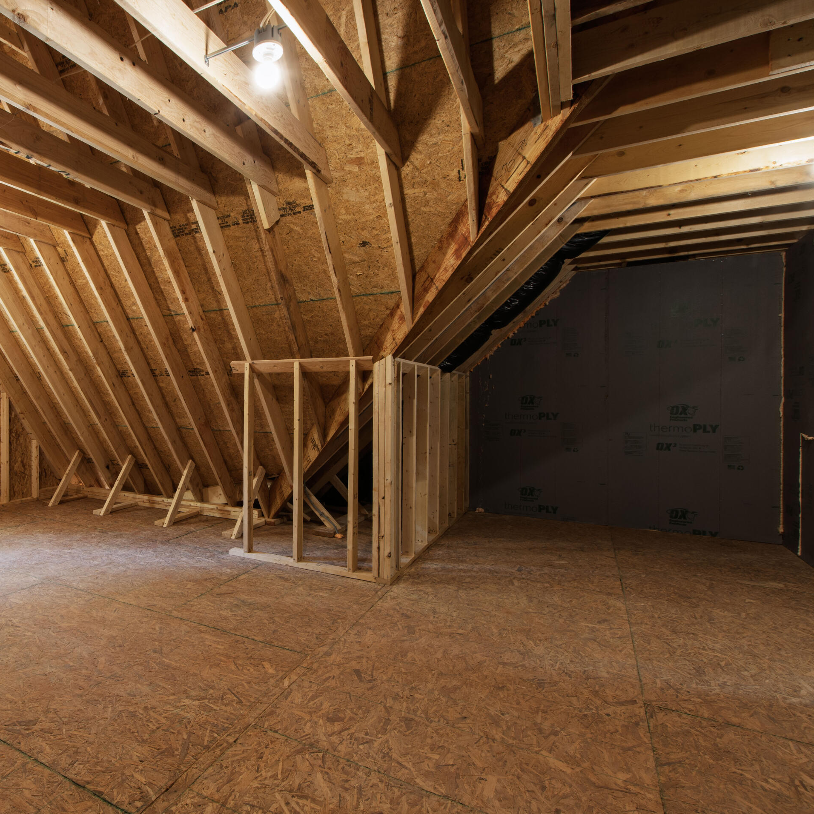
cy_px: 401
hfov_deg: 70.5
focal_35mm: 20
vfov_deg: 74.8
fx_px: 532
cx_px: 218
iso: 100
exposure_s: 2
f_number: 8
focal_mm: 10
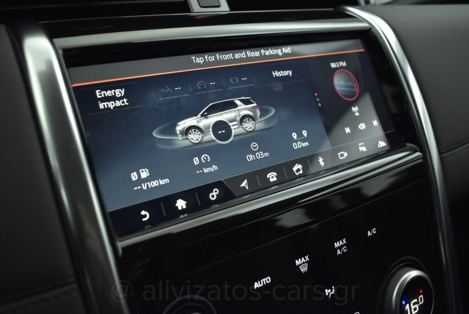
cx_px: 234
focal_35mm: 32
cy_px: 157
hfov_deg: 59.5
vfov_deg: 41.8
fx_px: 411
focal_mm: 21
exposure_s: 1/125
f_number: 3.8
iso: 1600
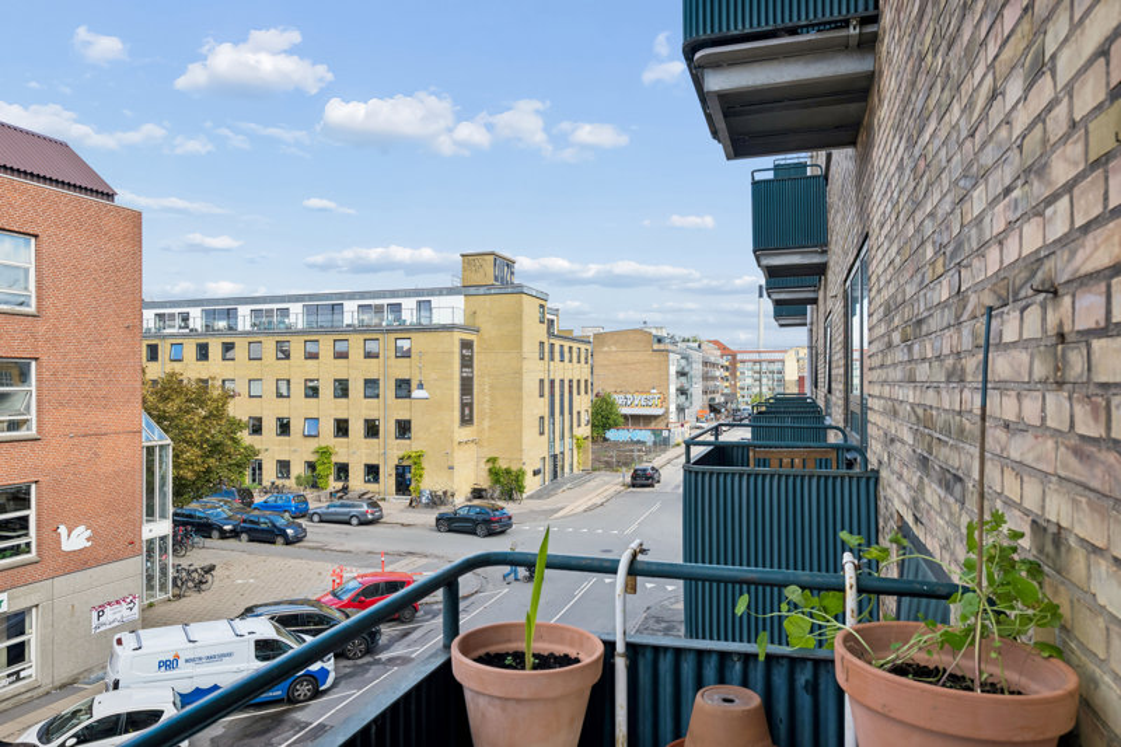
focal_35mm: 24
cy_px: 374
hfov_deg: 73.8
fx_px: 747
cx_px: 560
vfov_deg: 53.1
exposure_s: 1/160
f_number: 8
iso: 160
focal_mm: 24
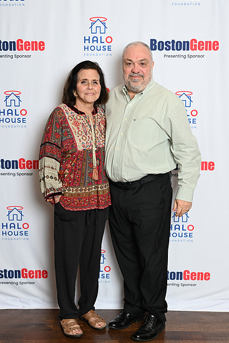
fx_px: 563
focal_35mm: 59
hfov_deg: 23.0
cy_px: 191
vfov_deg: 33.9
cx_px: 108
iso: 200
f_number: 3.2
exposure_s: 1/60
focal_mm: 52
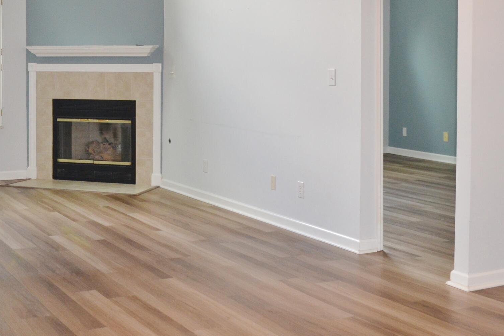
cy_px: 67
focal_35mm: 54
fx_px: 756
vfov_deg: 24.7
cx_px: 191
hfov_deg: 36.7
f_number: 3.5
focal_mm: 18
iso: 450
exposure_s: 1/60
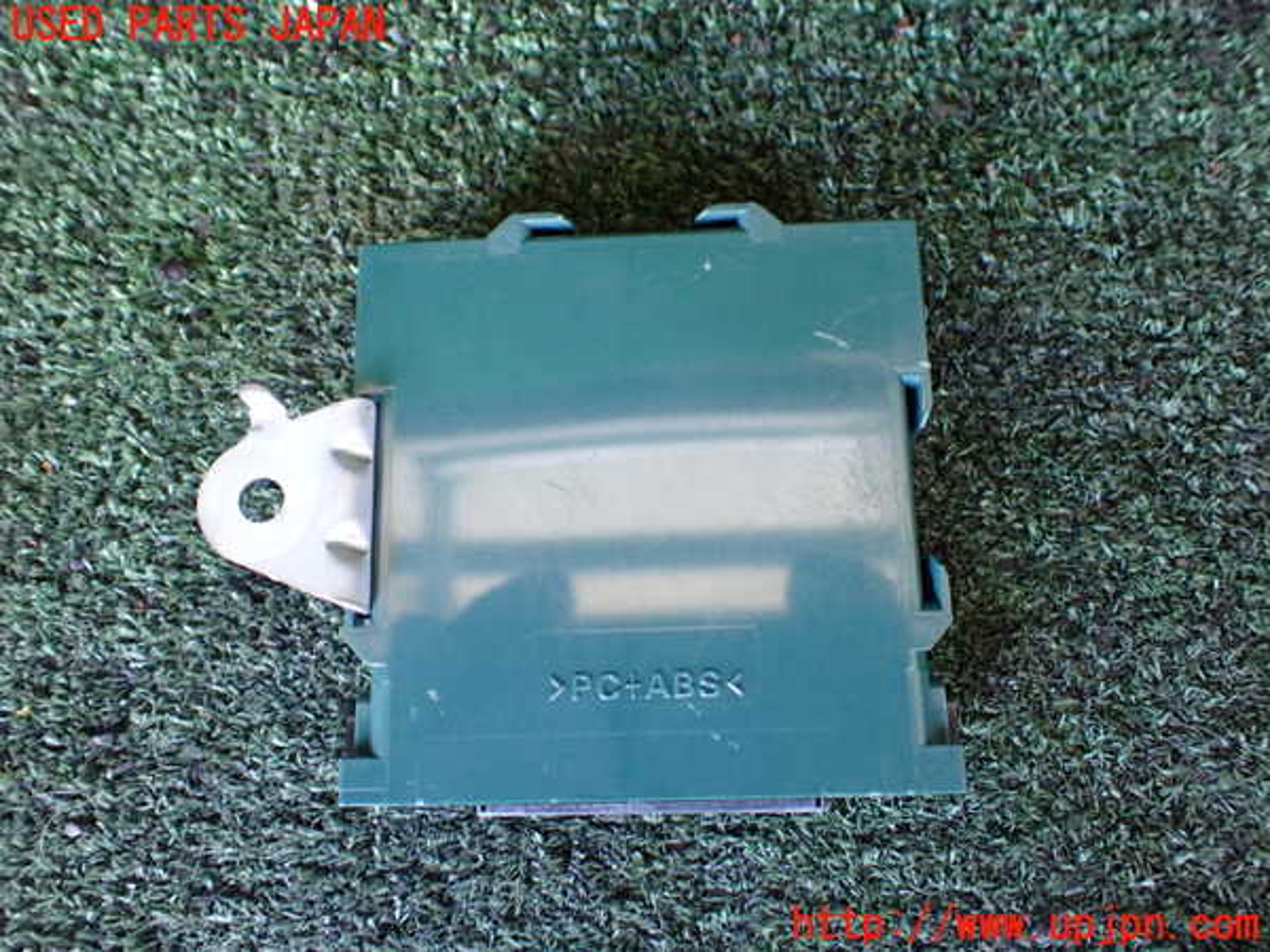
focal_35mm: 30
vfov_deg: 46.8
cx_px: 635
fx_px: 1101
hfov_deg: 60.0
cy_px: 476
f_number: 2.3
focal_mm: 5.4
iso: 800
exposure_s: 1/60
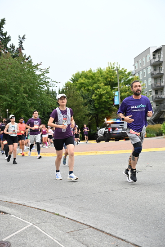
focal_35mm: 53
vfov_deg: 37.5
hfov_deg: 25.5
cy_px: 124
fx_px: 364
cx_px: 82
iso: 1600
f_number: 4
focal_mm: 53
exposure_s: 1/800
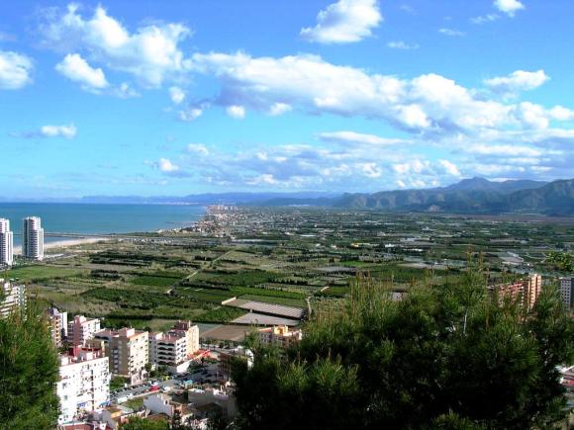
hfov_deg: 50.1
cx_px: 287
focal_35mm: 37
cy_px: 215
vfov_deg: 38.7
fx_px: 614
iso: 100
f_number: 4.5
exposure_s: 1/444
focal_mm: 5.6
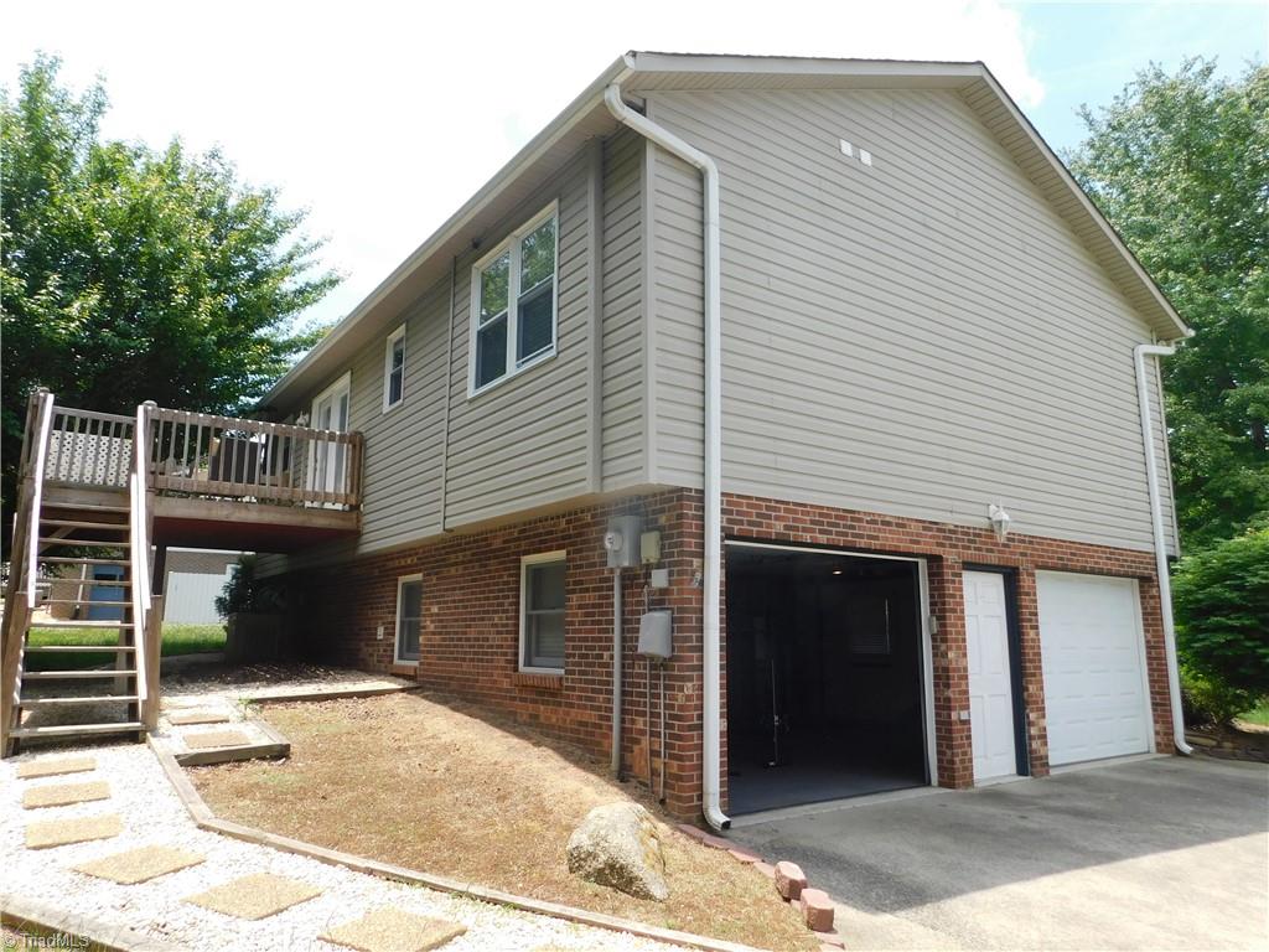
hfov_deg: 73.9
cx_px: 634
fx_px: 843
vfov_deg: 58.9
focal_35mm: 23
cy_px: 476
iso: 125
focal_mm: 4
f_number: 3
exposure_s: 1/800
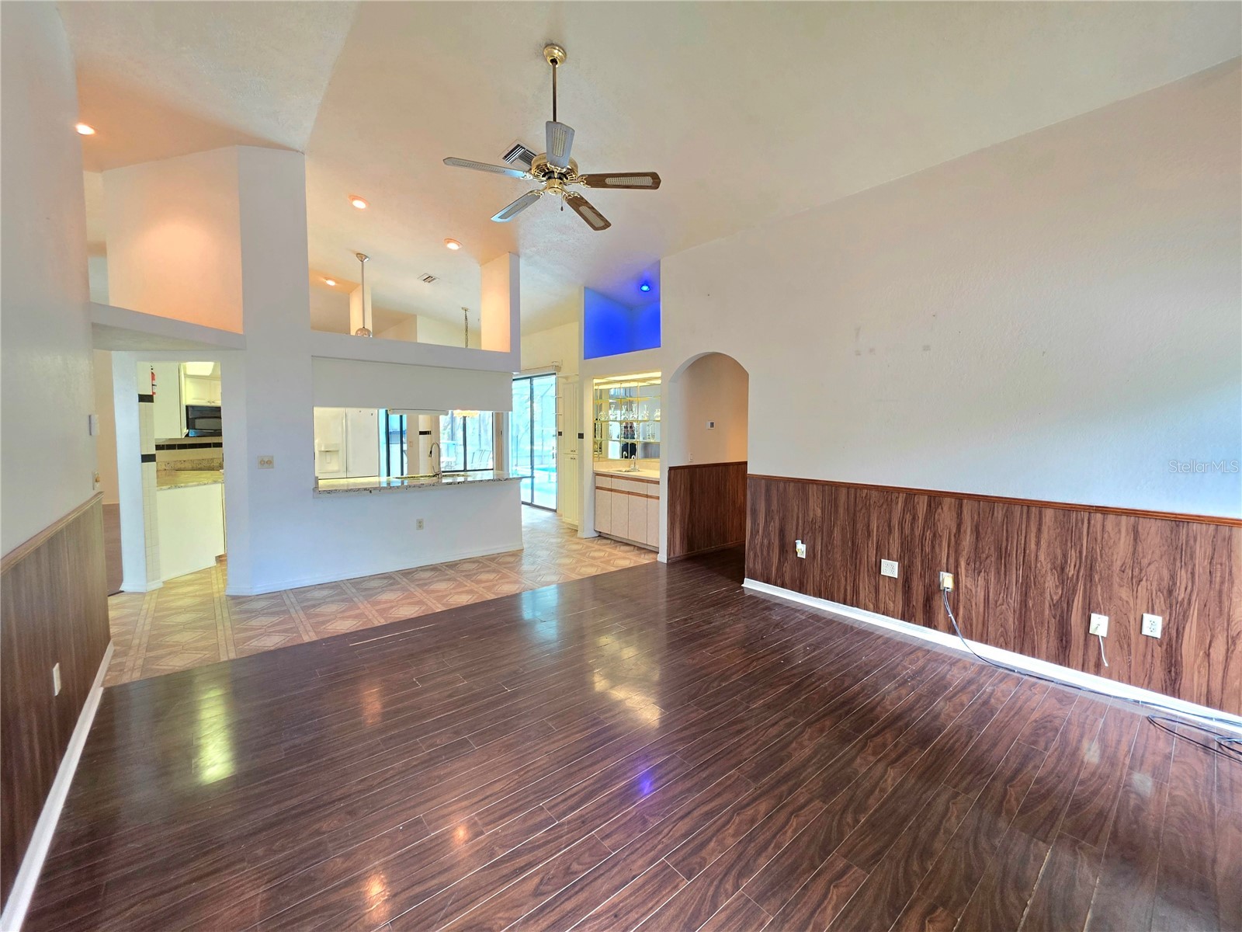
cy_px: 466
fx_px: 466
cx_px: 621
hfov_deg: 106.2
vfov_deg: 89.9
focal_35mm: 13
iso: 160
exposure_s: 1/60.2
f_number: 1.9
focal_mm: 2.2
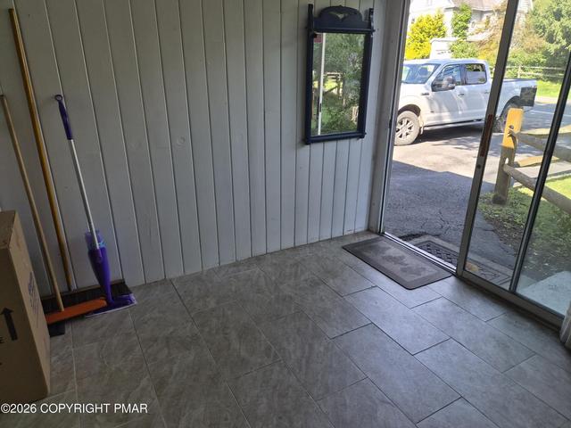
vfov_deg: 58.9
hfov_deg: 73.9
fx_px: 379
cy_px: 214
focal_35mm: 23
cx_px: 286
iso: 80
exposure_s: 1/610
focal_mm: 5.4
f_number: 1.8
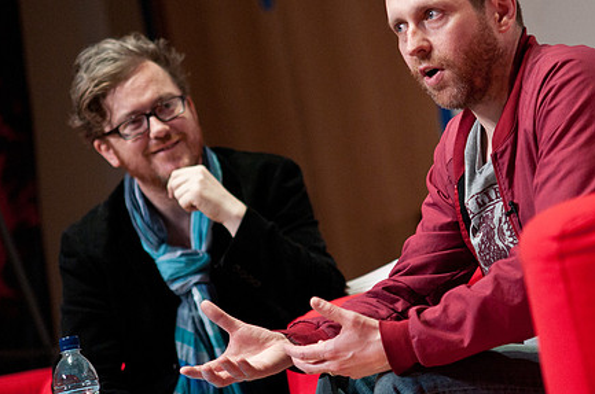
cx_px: 342
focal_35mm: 225
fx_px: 3712
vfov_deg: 6.1
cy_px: 165
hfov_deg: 9.2
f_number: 2.8
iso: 1600
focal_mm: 112
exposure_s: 1/160
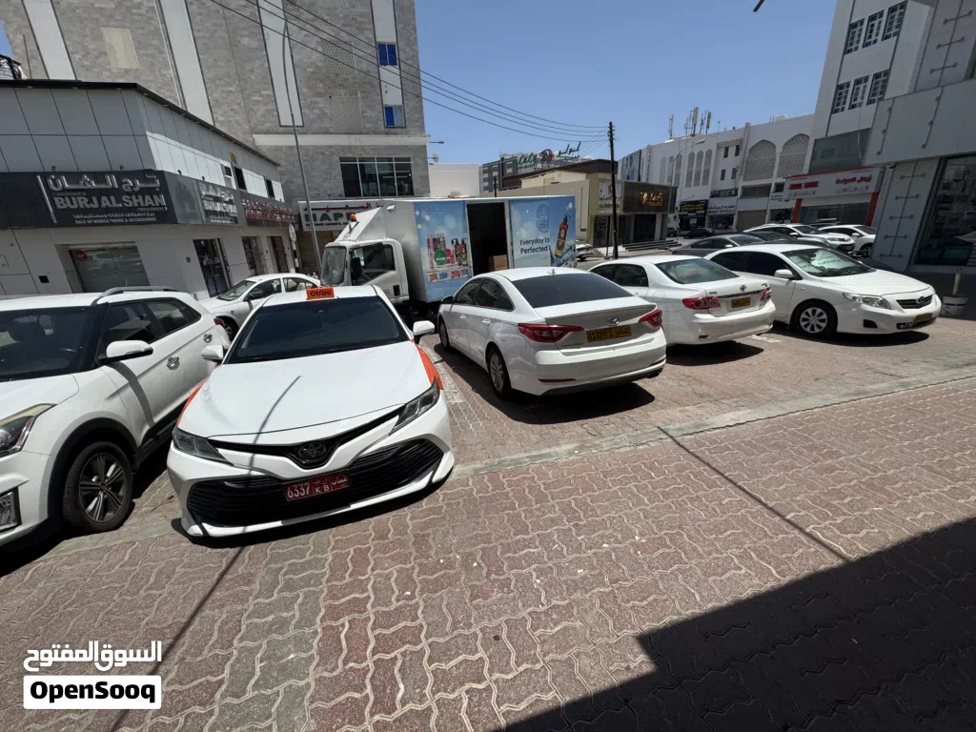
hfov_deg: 102.1
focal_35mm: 14
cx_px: 488
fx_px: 395
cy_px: 366
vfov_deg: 85.7
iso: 50
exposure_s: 1/3390
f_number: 2.2
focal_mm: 2.22
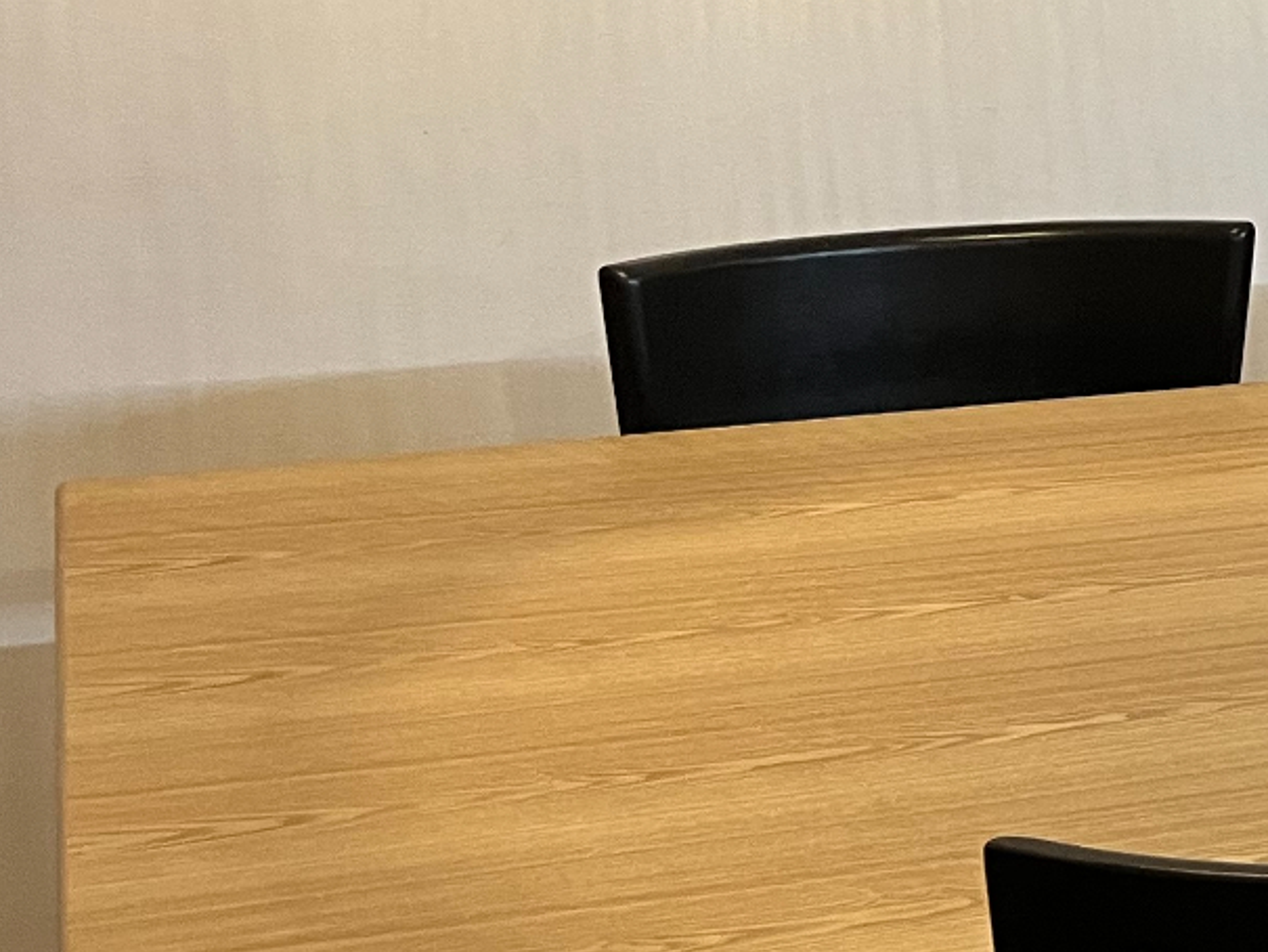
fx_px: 3224
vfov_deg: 16.6
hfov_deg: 18.5
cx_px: 2123
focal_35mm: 88
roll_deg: -3.7
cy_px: 143
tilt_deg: -12.2
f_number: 1.6
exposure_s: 1/50
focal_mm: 5.1
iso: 200
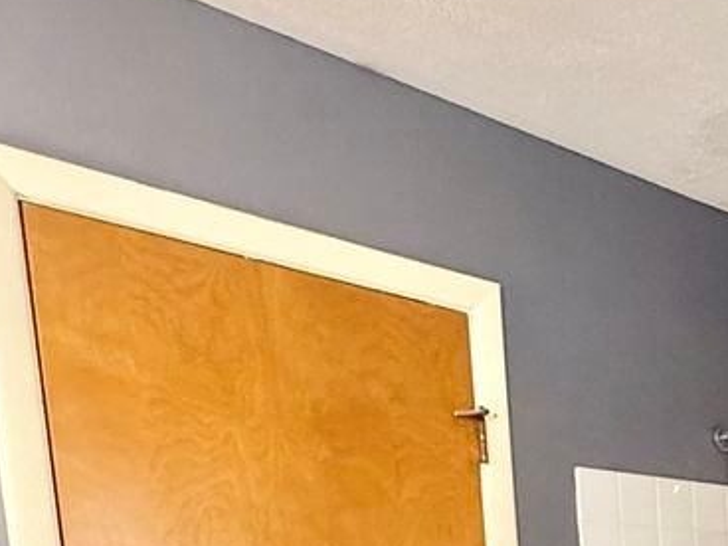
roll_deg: +1.7
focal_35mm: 57
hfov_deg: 28.4
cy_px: 798
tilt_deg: -7.5
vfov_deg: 21.8
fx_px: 1199
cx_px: 922
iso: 250
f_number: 2.2
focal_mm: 2.22
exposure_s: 1/60
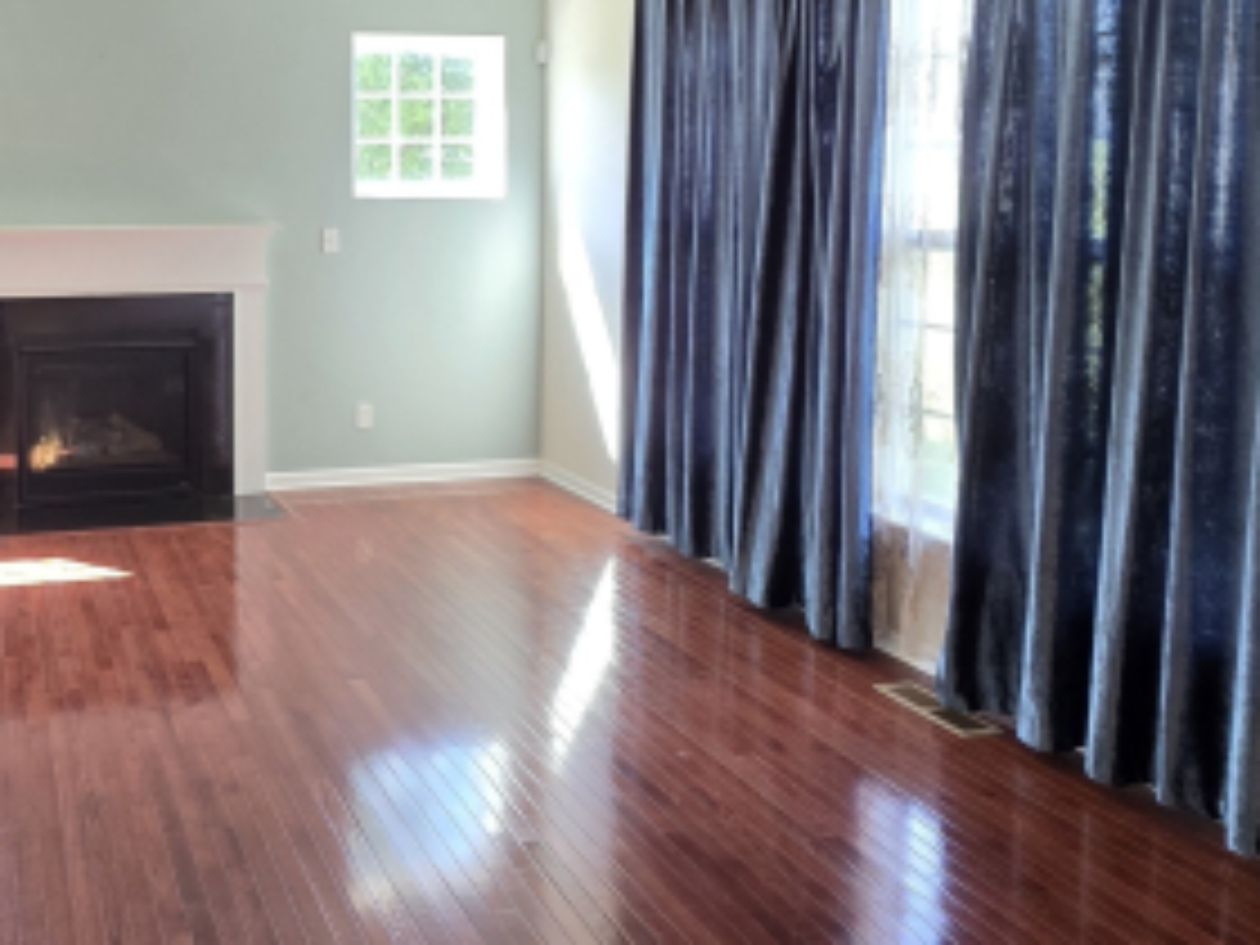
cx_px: 227
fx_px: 1128
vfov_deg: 44.4
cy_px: 279
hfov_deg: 53.9
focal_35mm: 31
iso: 250
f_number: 1.9
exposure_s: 1/60
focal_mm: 2.2
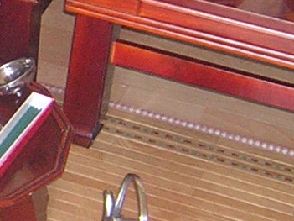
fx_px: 1392
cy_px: -15
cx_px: -144
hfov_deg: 11.6
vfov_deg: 9.0
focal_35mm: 164
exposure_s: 1/60.1
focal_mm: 4.7
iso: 283
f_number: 2.6
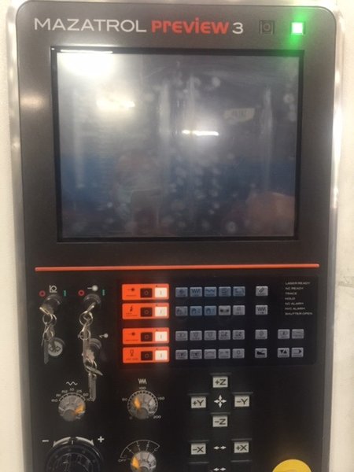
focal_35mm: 29
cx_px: 177
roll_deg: +0.0
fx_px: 395
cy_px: 236
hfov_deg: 48.2
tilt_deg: -5.2
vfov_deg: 61.7
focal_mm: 4.15
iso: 100
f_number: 2.2
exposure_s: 1/15
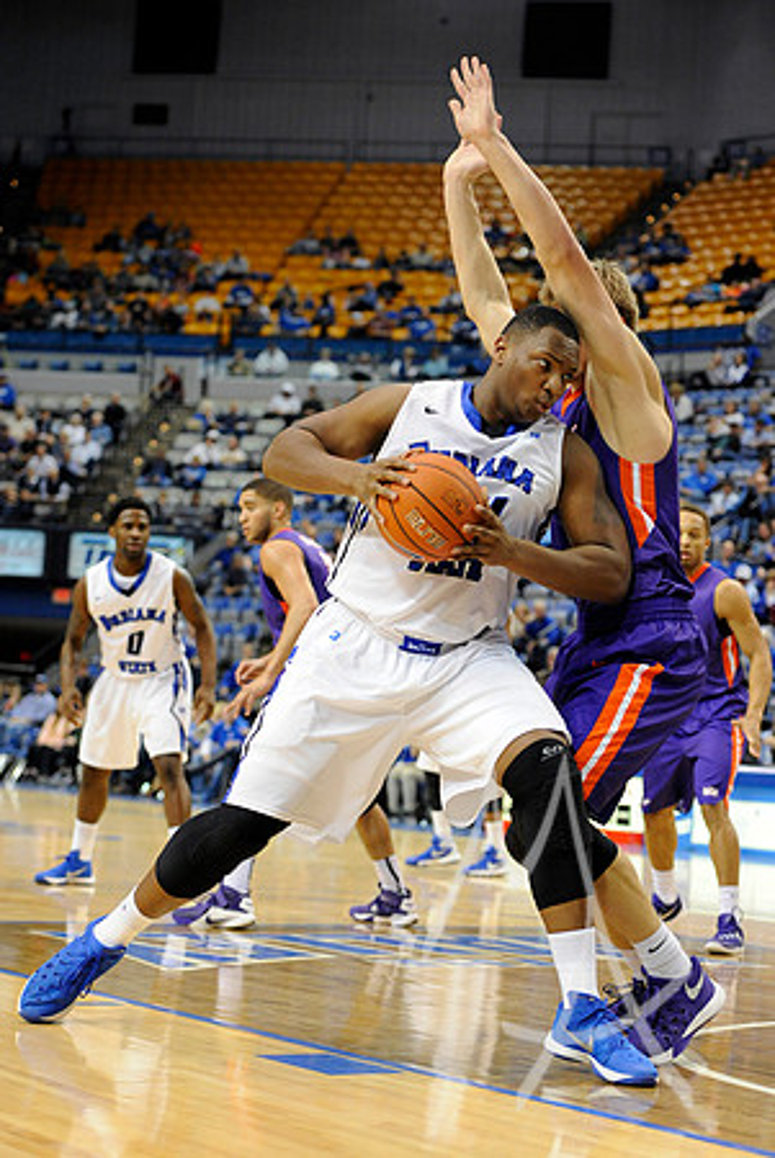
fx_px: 2255
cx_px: 388
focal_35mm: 70
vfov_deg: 28.8
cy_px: 579
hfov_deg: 19.5
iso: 3200
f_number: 3.2
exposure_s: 1/800
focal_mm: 70
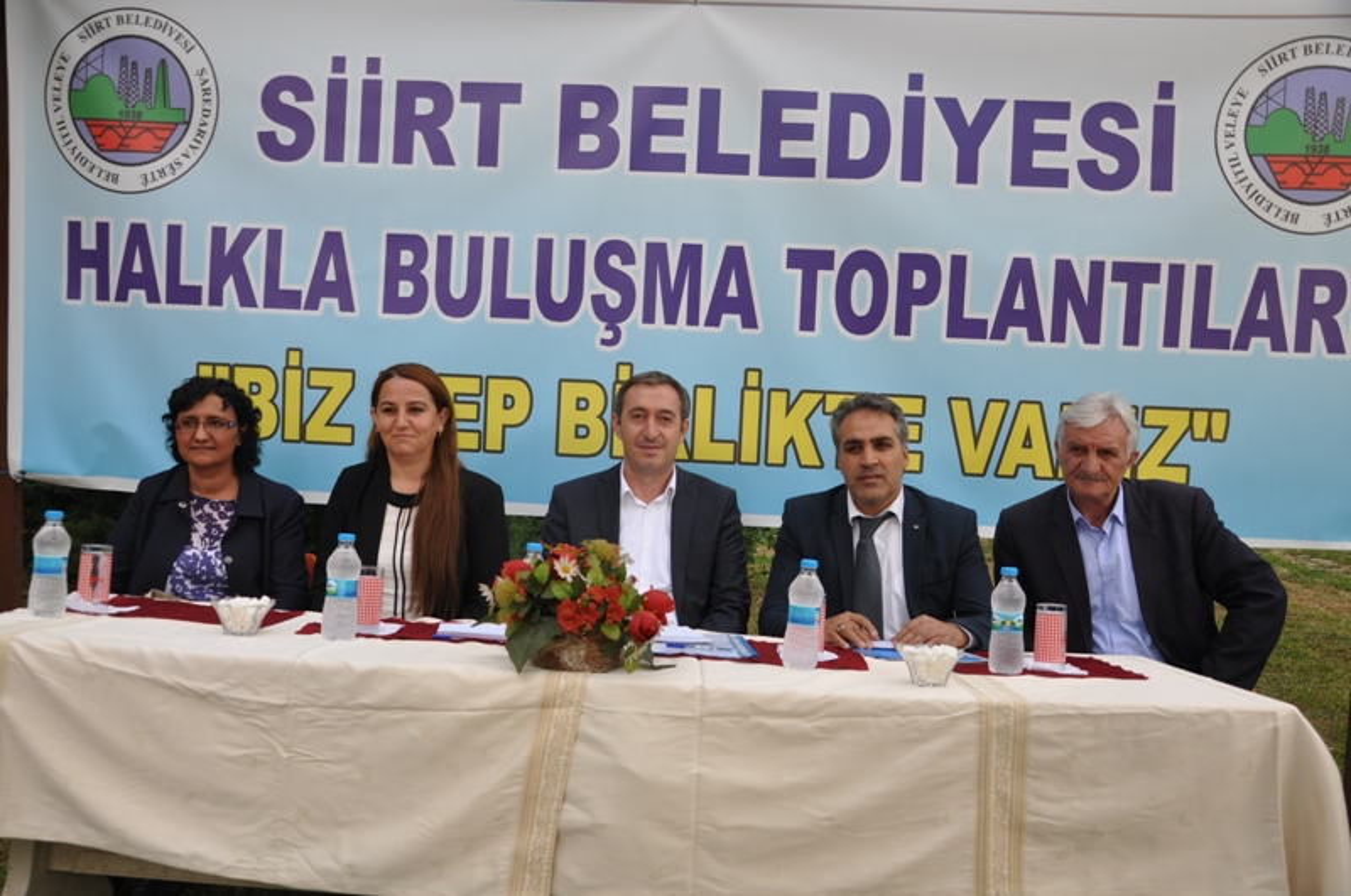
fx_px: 1237
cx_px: 676
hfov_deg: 57.3
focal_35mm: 33
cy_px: 448
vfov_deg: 39.9
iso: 220
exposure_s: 1/125
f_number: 5.6
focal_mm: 22
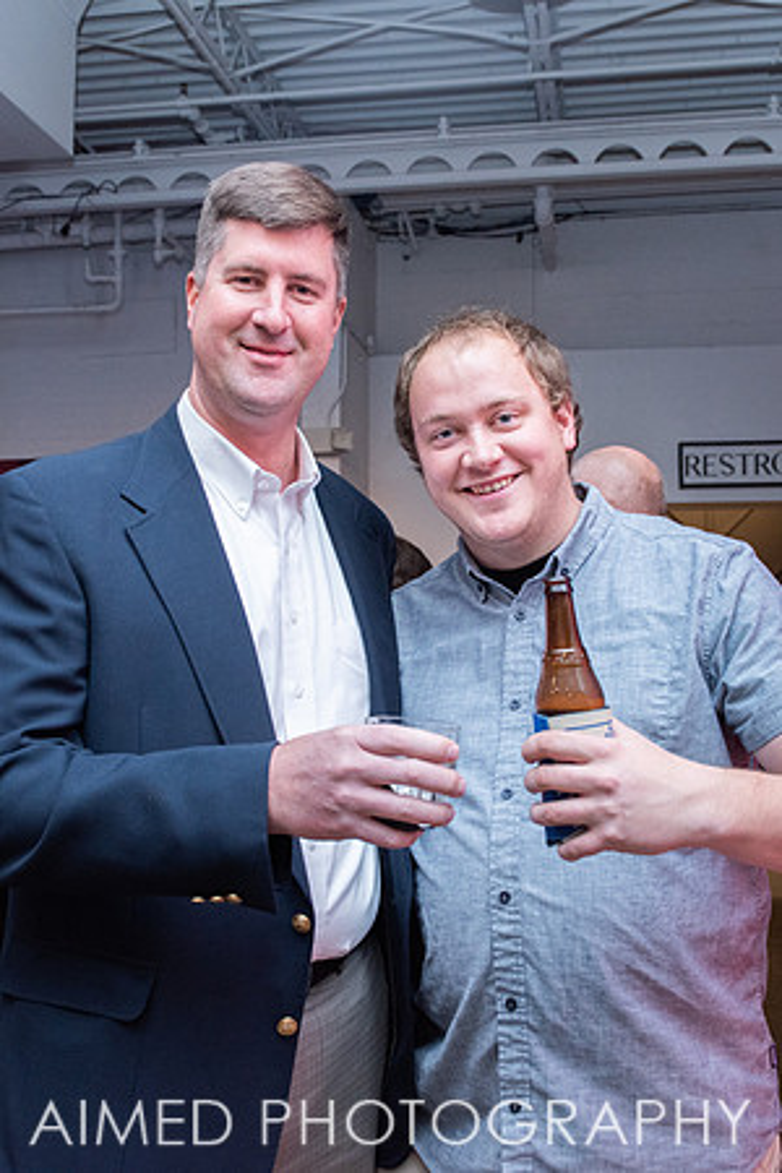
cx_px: 391
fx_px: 1198
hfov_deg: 36.2
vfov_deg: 52.2
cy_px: 586
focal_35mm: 37
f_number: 4.5
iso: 1000
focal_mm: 24
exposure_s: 1/200
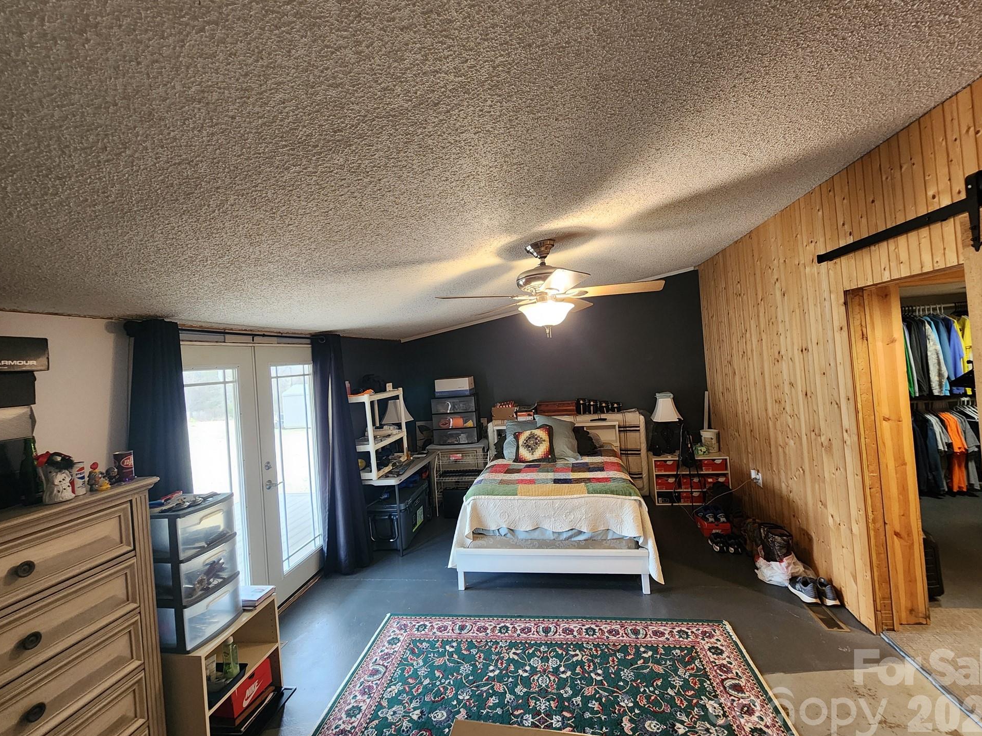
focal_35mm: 14
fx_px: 397
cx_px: 490
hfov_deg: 102.1
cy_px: 354
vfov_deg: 85.6
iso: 320
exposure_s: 1/60
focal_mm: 2.2
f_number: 2.2
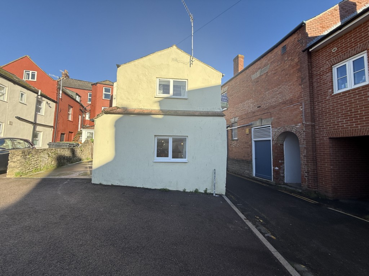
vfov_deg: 85.7
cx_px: 184
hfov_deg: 102.1
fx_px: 149
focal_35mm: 14
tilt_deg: +5.3
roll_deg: -2.8
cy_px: 138
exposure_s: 1/830
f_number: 2.2
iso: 50
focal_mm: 2.22
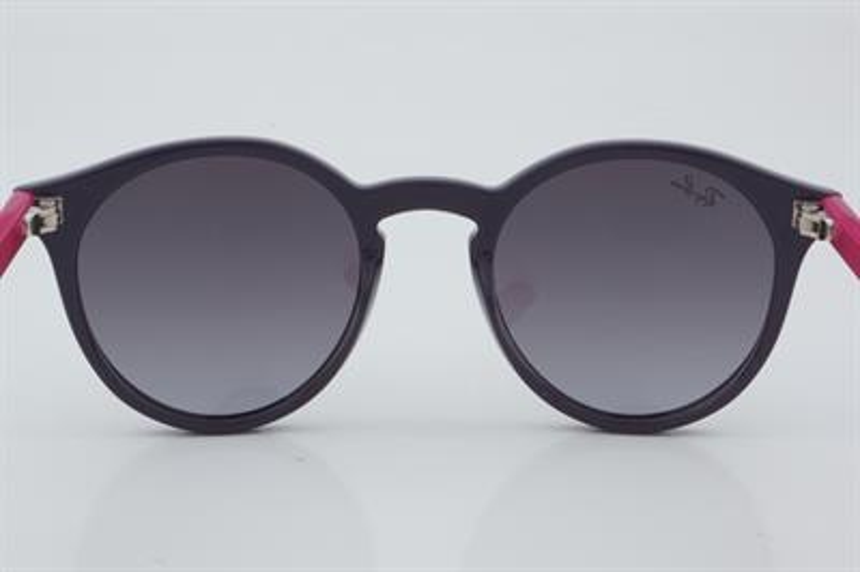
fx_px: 1969
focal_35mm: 82
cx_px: 430
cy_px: 286
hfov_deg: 24.6
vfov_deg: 16.5
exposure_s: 1/4
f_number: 29
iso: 100
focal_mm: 55
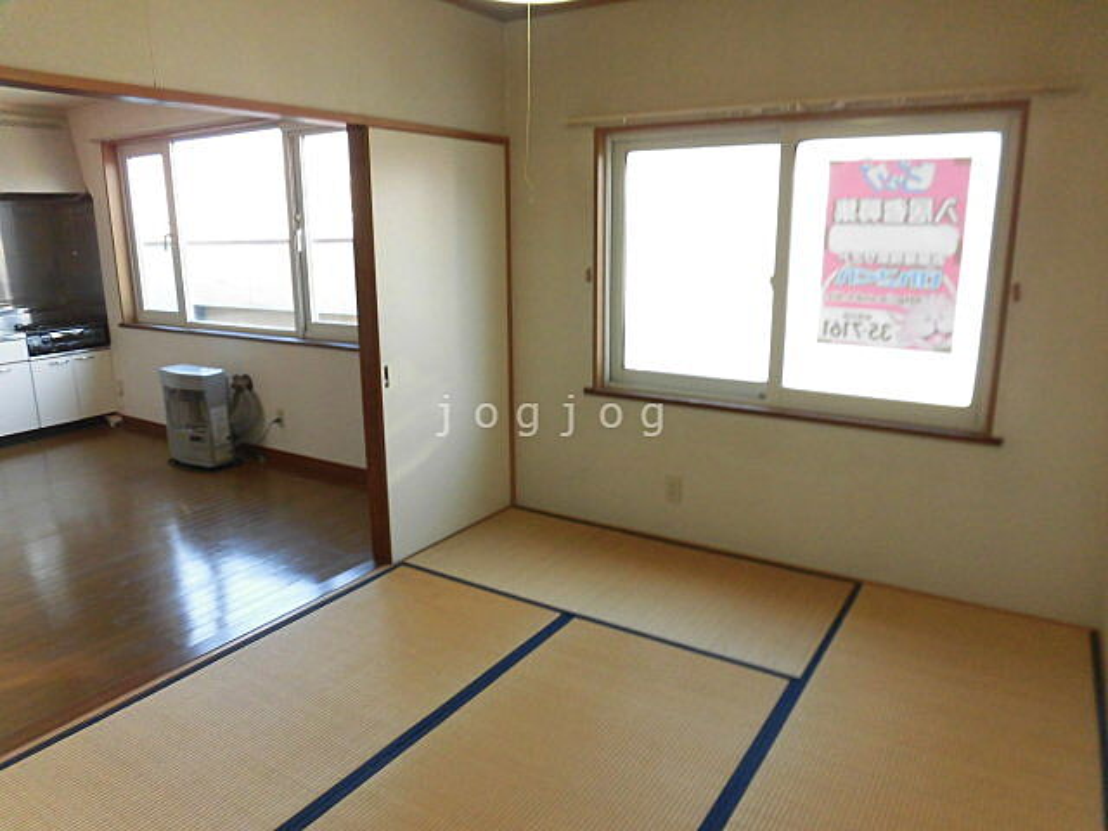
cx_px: 554
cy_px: 416
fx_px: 768
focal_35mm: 24
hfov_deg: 71.6
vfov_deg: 56.8
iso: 200
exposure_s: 1/60
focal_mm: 4.3
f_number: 3.1
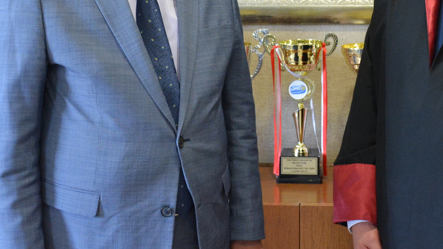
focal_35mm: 79
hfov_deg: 26.5
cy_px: -47
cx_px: 325
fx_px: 928
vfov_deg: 14.8
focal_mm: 20
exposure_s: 1/80
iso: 2000
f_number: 3.5
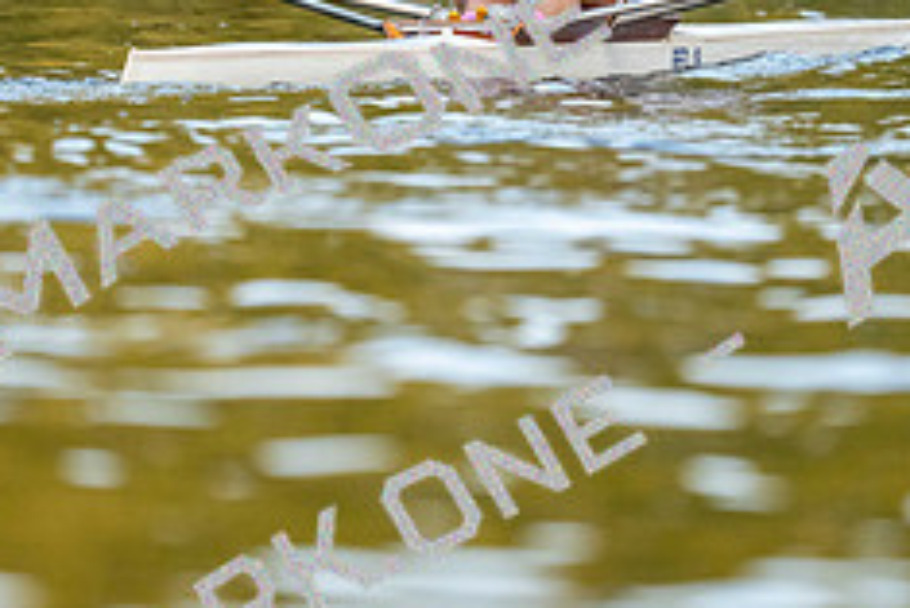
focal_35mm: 988
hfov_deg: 2.1
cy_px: -41
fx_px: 24989
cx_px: 496
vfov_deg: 1.4
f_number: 4.5
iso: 3200
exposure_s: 1/2500
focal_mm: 400
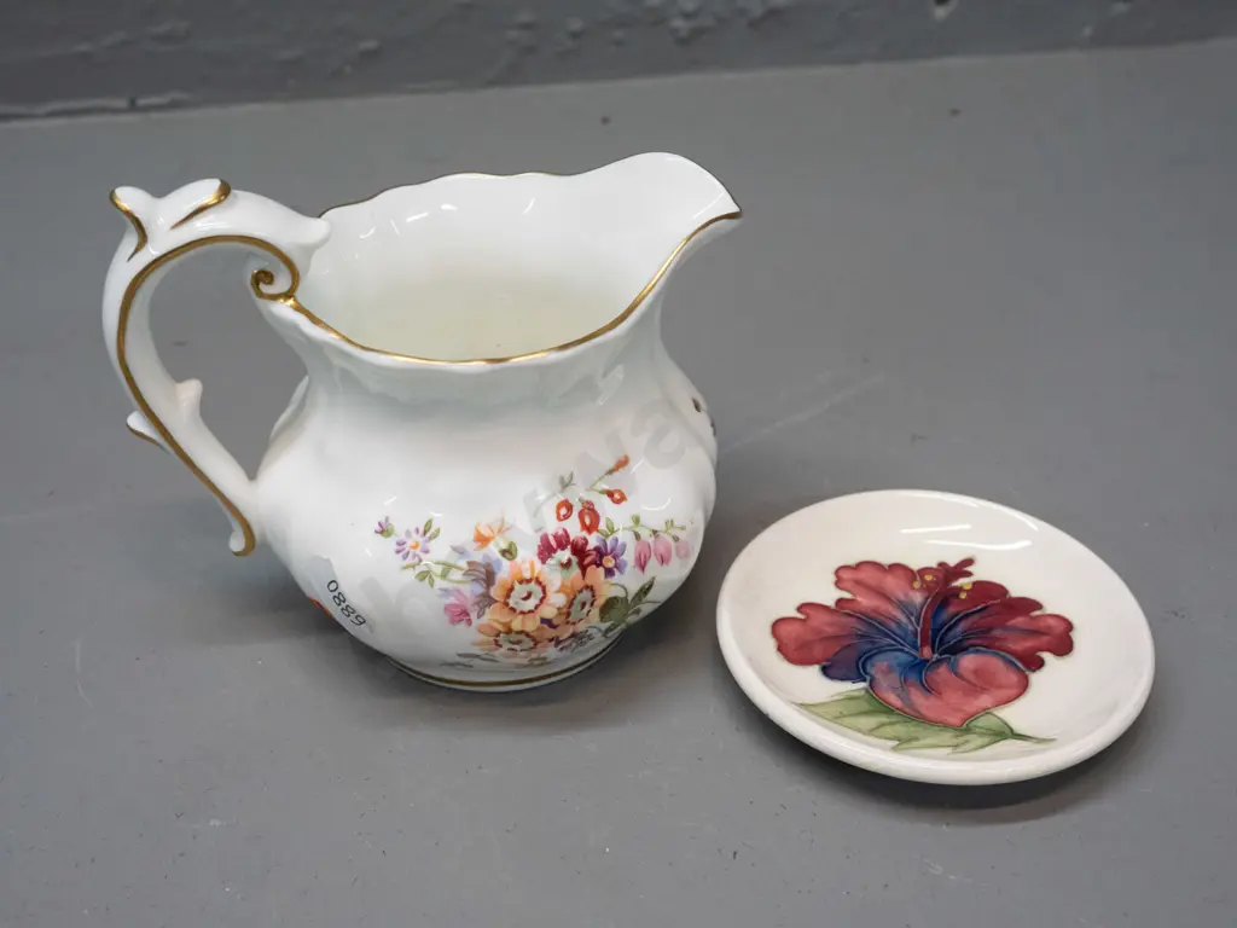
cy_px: 464
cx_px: 618
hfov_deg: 39.7
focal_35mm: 48
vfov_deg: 30.3
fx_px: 1715
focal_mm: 24
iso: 3200
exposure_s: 1/200
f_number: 6.3
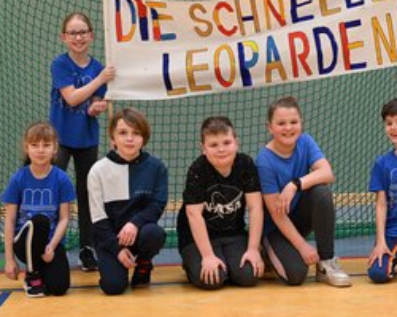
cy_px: 139
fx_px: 987
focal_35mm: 84
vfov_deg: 18.3
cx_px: 246
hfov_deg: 22.7
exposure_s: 1/100
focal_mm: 56
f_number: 5
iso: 800
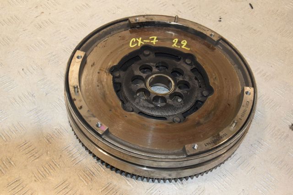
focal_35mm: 45
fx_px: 366
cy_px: 98
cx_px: 146
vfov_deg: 29.8
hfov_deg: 43.6
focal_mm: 30
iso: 1600
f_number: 6.3
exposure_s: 1/200
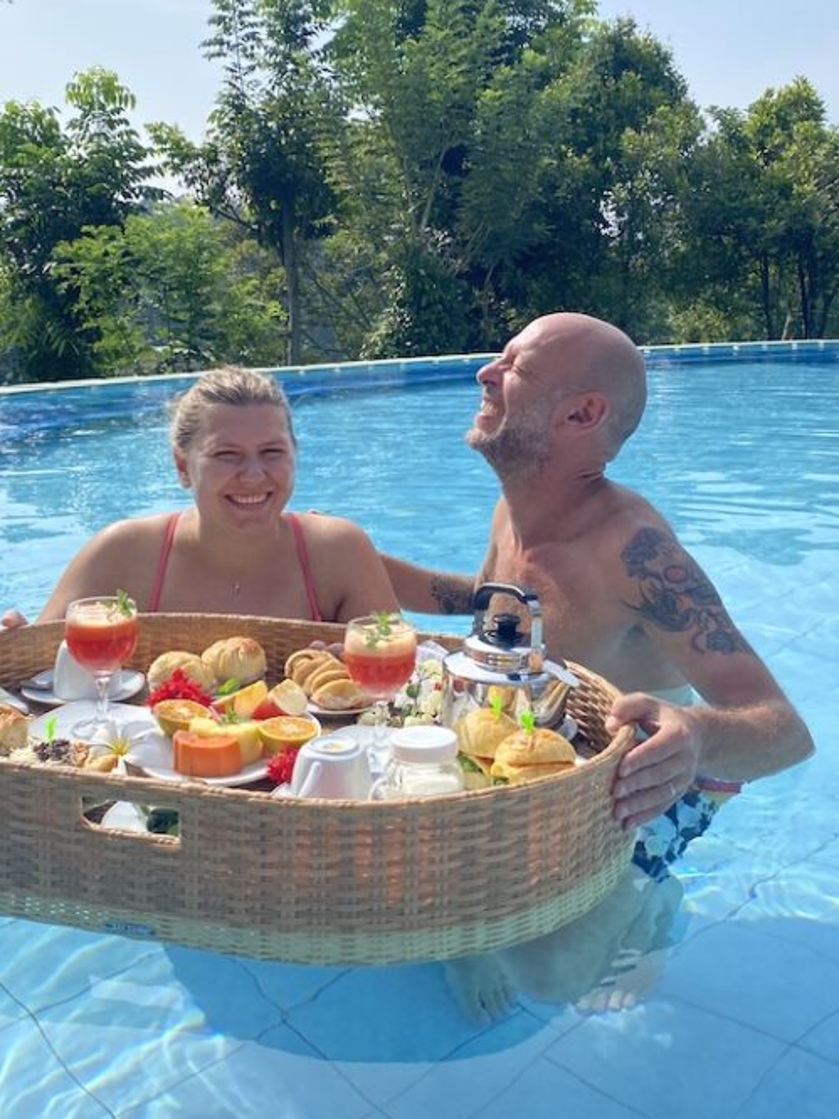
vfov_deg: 46.6
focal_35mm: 40
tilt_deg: -6.1
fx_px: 1293
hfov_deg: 35.9
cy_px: 454
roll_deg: -1.2
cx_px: 402
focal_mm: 4.25
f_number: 1.8
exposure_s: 1/1927
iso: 32
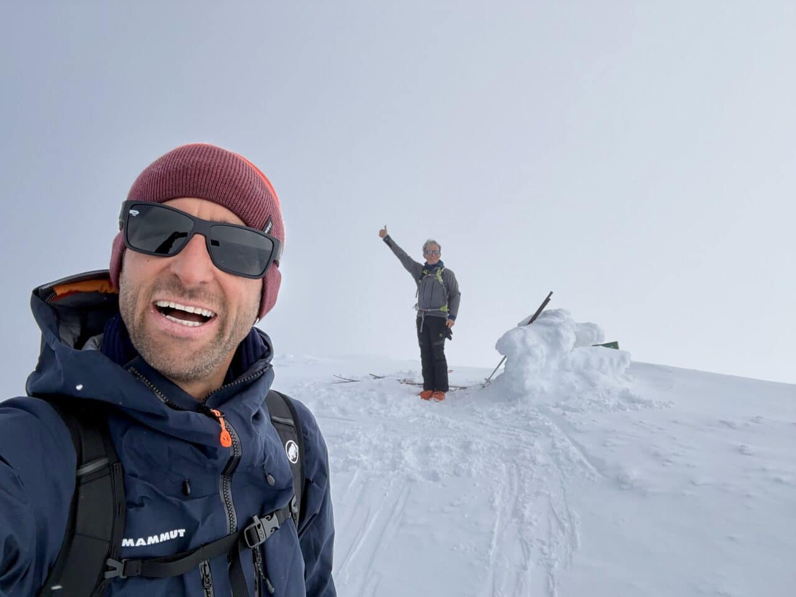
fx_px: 529
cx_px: 398
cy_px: 298
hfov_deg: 73.9
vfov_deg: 58.9
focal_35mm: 23
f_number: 1.9
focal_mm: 2.69
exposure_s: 1/2558
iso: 25
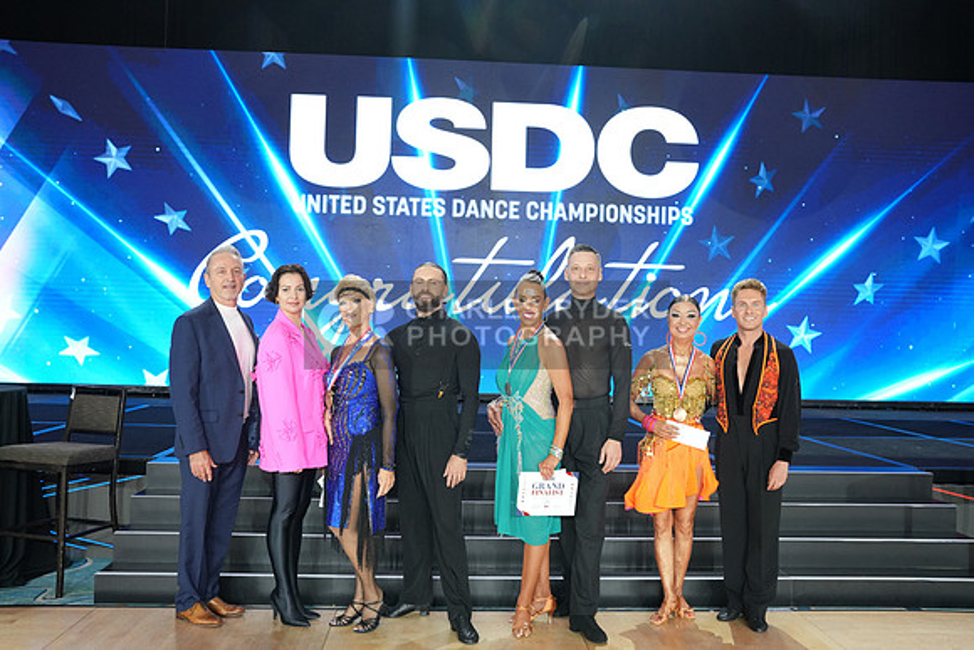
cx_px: 487
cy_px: 325
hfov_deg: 57.5
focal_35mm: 33
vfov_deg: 40.2
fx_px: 888
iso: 2000
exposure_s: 1/200
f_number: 7.1
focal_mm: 32.8
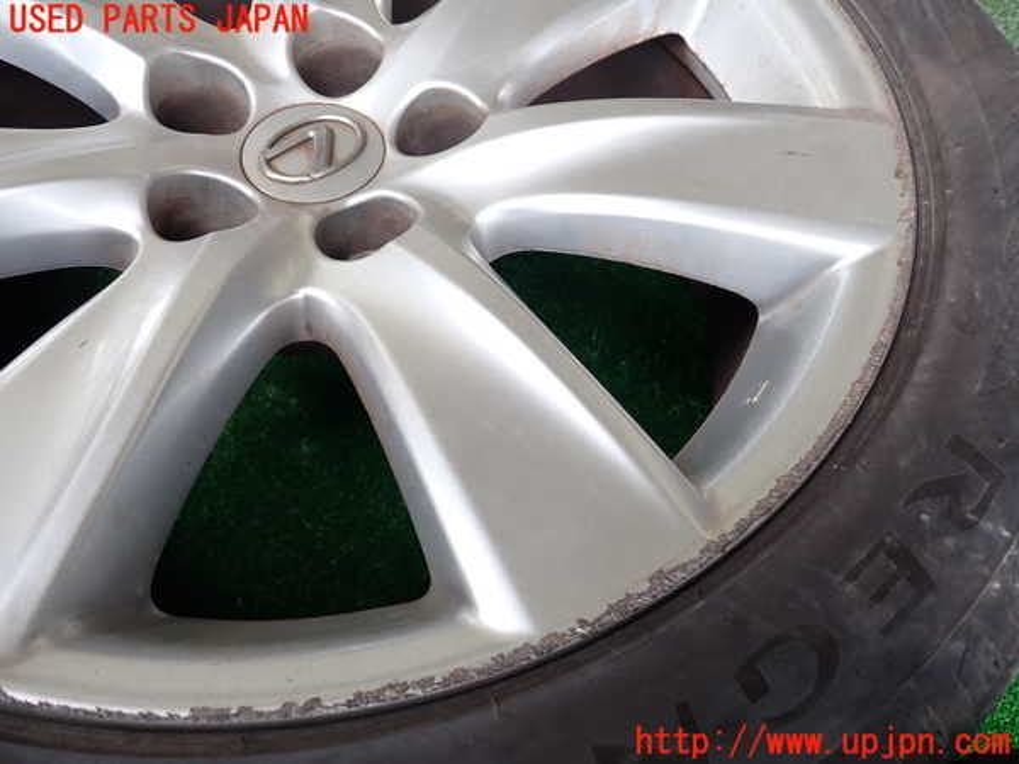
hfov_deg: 60.0
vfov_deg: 46.8
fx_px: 883
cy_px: 382
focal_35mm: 30
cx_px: 510
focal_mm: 5.4
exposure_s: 1/125
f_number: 2.3
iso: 200
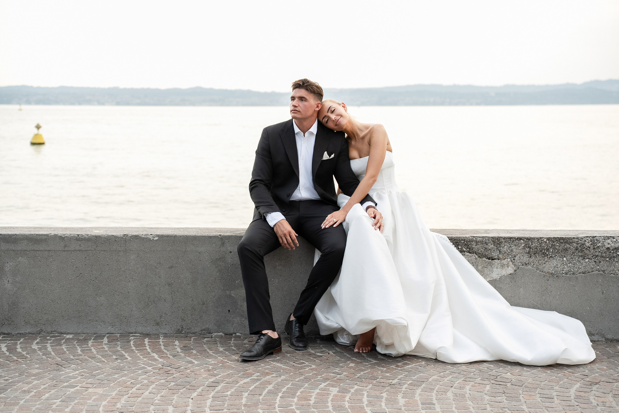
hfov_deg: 29.7
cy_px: 206
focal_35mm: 68
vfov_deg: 20.0
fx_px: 1169
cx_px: 310
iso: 1250
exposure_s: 1/800
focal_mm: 68
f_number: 4
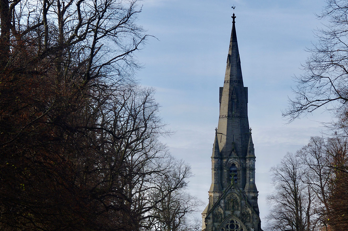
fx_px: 2578
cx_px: 233
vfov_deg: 5.1
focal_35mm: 267
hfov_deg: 7.7
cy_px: 154
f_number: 8
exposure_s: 1/400
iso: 200
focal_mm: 115
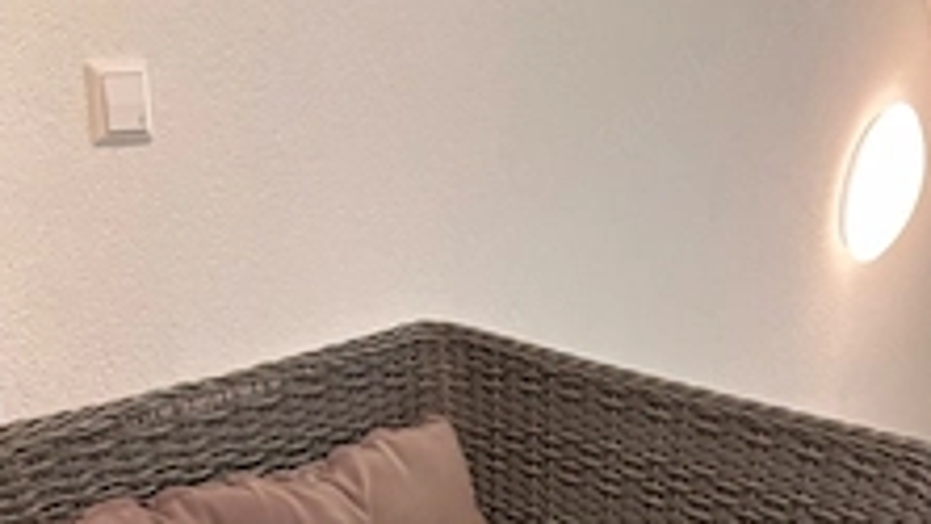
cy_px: 763
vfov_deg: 20.5
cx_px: 482
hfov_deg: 40.6
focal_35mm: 51
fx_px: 1259
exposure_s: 1/50
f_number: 1.6
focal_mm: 5.96
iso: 125
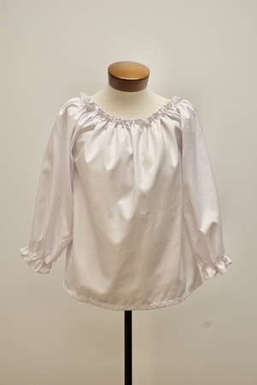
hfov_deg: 18.9
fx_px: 771
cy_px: 192
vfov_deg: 28.1
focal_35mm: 72
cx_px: 128
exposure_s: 1/125
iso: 1600
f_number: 8
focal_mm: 48
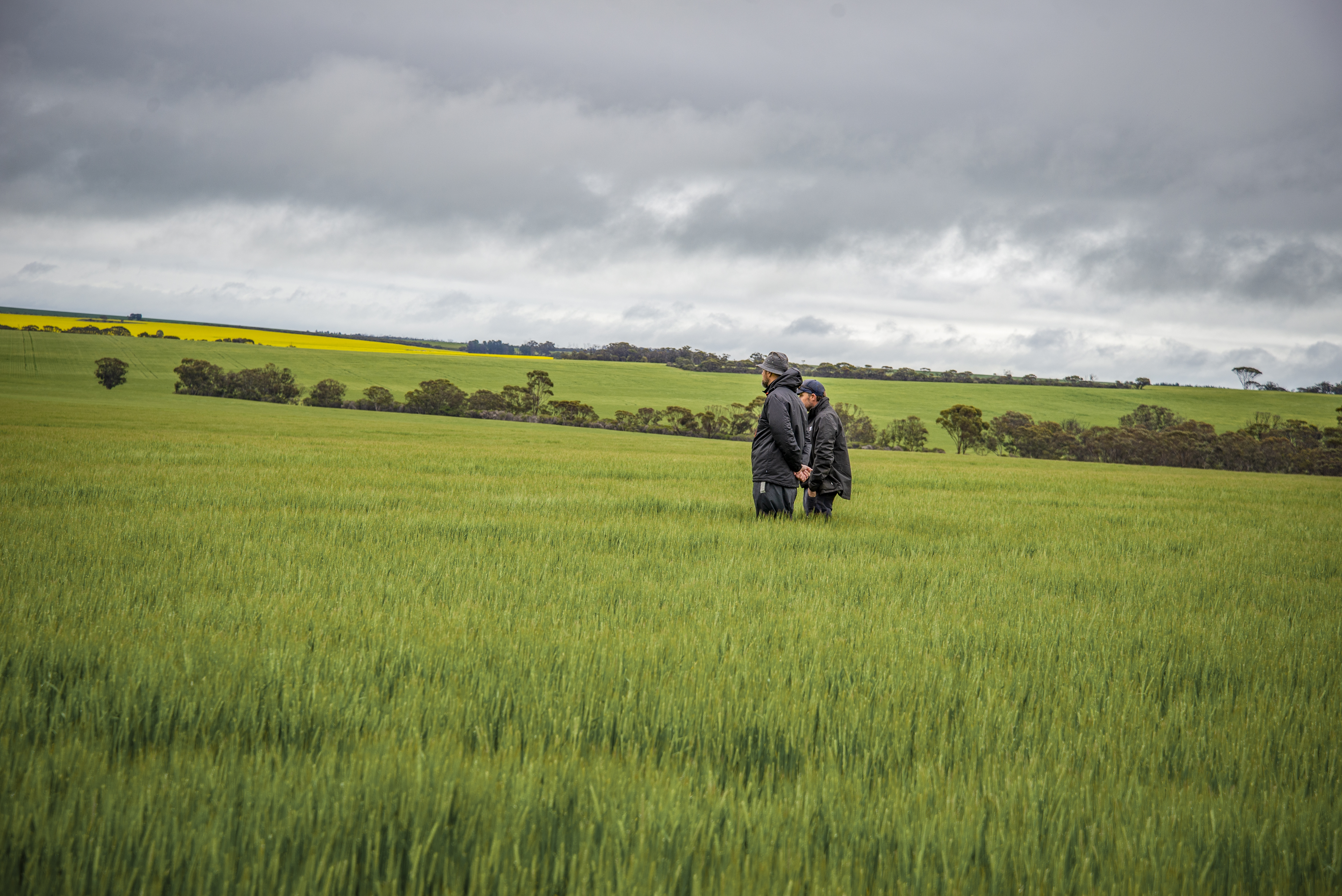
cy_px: 450
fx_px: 3207
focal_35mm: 86
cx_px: 675
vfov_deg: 15.9
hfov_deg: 23.6
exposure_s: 1/160
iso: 200
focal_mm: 85
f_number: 6.3
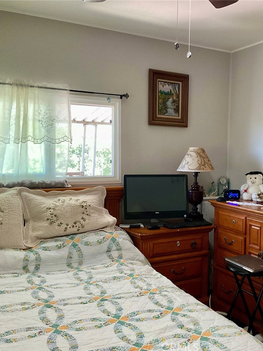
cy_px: 177
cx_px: 183
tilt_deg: -4.5
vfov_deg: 47.9
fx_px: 395
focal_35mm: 39
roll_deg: -1.0
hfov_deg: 36.3
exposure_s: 1/60
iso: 160
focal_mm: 3
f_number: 1.8
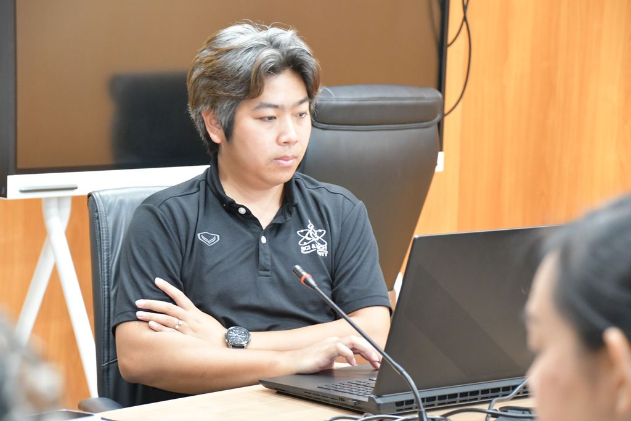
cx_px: 316
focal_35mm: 120
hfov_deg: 17.1
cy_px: 210
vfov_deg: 11.4
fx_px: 2103
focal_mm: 80
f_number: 5.3
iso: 4500
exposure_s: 1/60
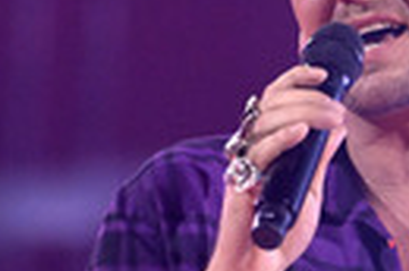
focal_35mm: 1426
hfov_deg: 1.4
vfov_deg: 1.0
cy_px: 195
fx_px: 16161
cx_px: 392
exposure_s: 1/400
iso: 8000
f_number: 5.6
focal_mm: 410
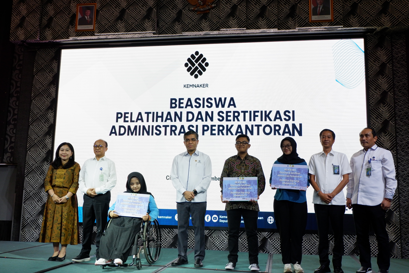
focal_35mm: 36
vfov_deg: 36.9
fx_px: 409
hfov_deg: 53.1
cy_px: 136
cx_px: 204
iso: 1250
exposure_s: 1/140
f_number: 4.2
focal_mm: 24.3
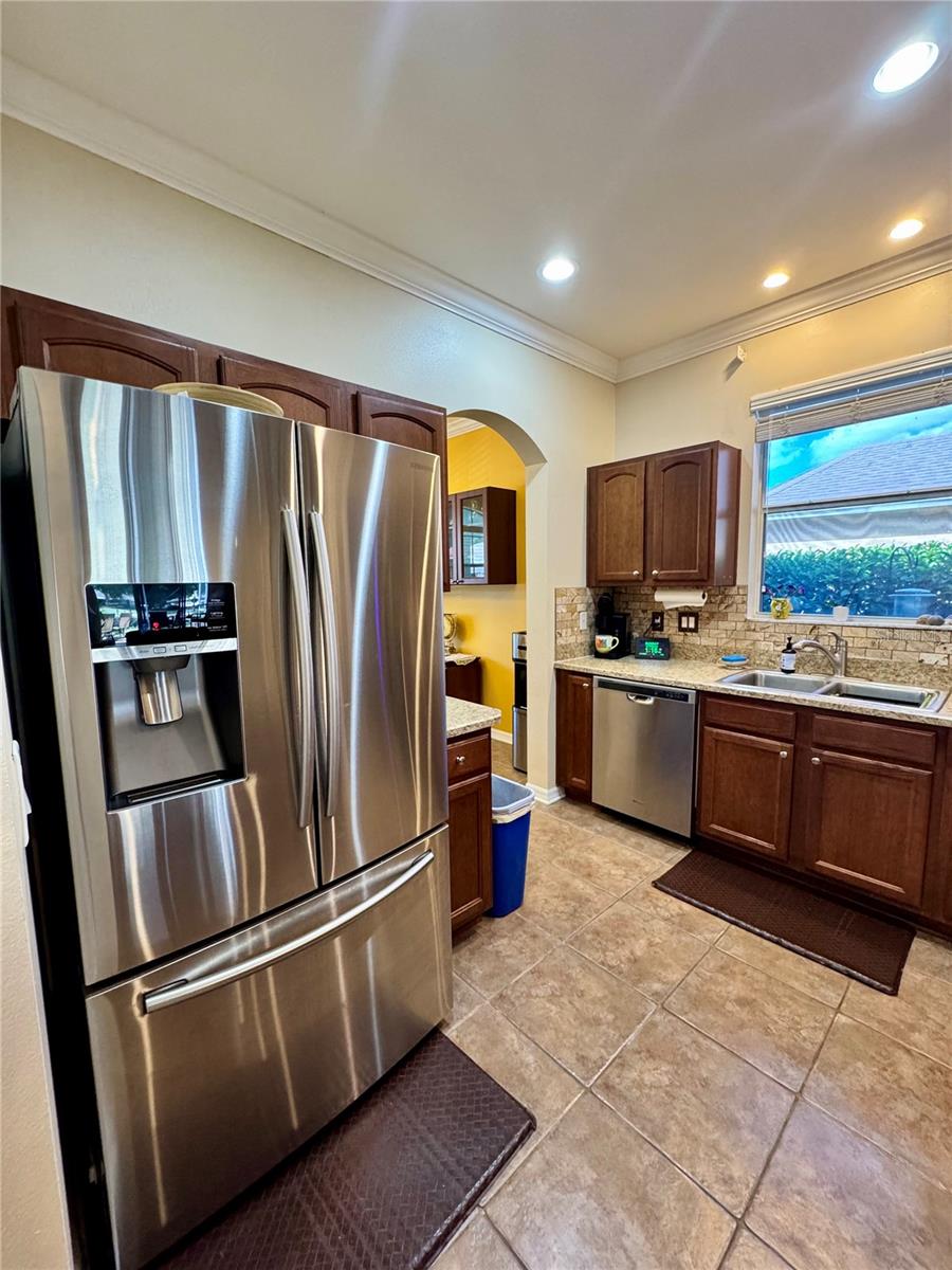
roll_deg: +1.2
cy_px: 635
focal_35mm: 14
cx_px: 476
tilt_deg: -6.2
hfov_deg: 85.7
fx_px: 513
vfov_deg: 102.1
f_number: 2.2
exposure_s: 1/60
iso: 320
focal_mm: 2.22
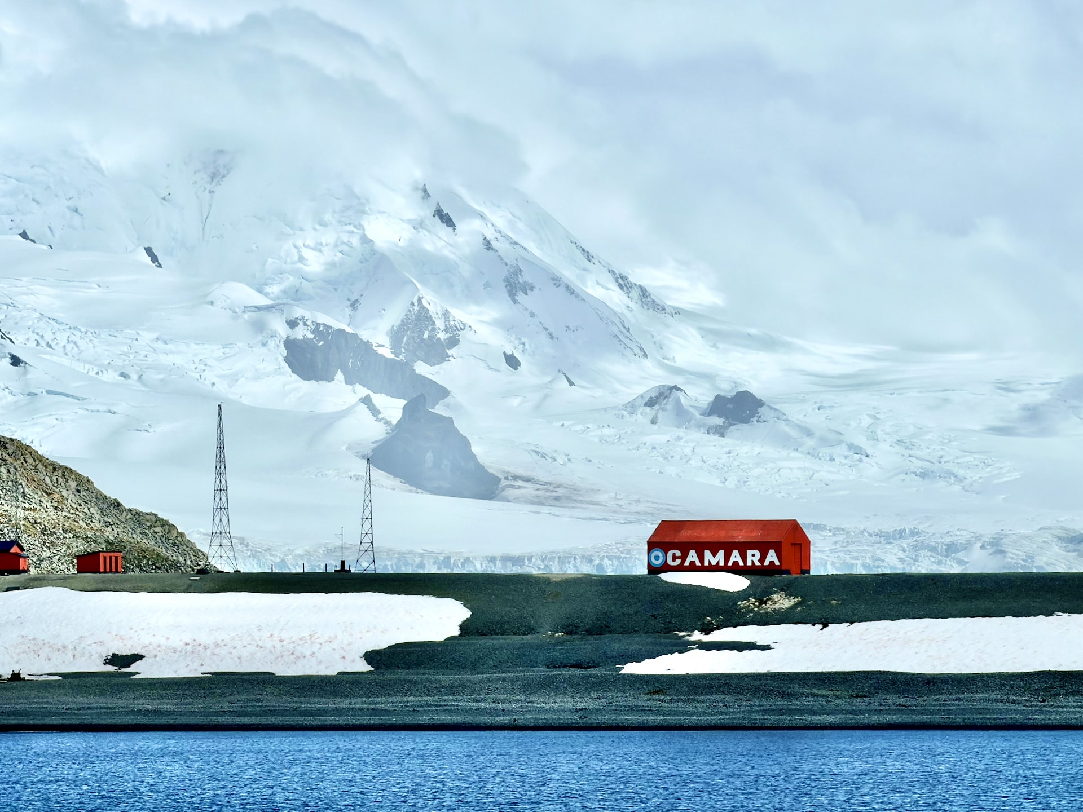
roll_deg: -0.4
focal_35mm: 200
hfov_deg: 9.9
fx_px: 6257
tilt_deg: +0.4
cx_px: 542
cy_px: 406
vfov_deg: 7.4
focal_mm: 16.89
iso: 16
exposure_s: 1/2315
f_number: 2.8
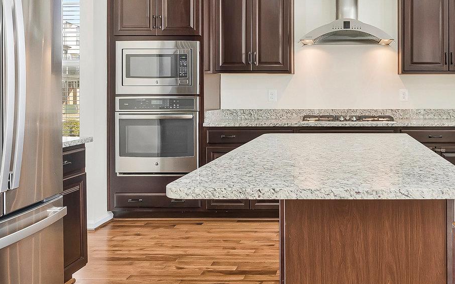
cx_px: 338
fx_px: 459
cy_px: 93
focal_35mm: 37
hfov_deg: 50.7
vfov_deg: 34.1
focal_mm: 16
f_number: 7.1
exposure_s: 1/30
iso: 1250
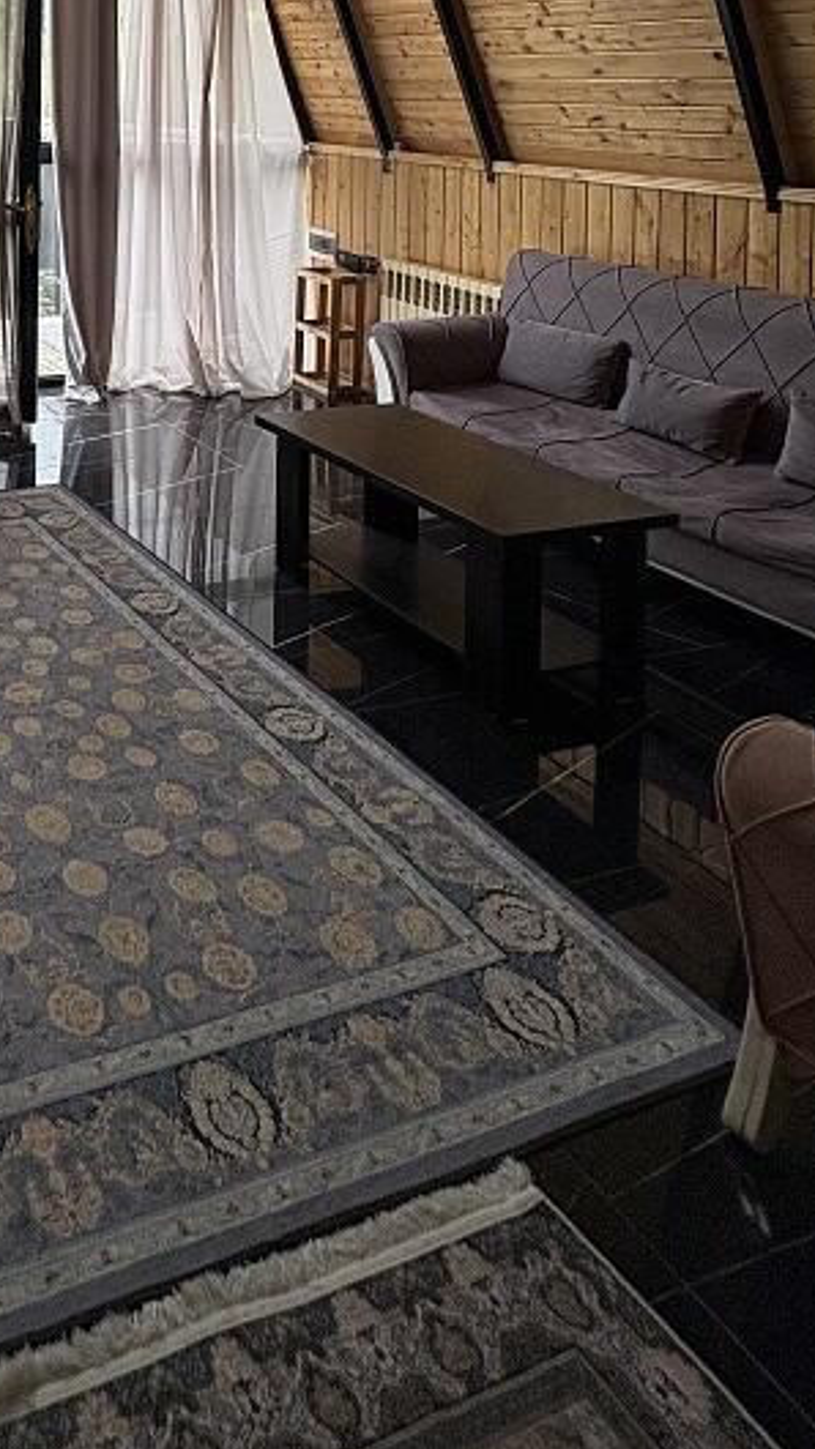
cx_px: -79
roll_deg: +0.5
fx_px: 1114
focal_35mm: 29
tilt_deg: +0.0
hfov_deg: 34.7
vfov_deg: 55.6
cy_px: 101
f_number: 2.2
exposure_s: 1/132
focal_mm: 2.22
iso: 100
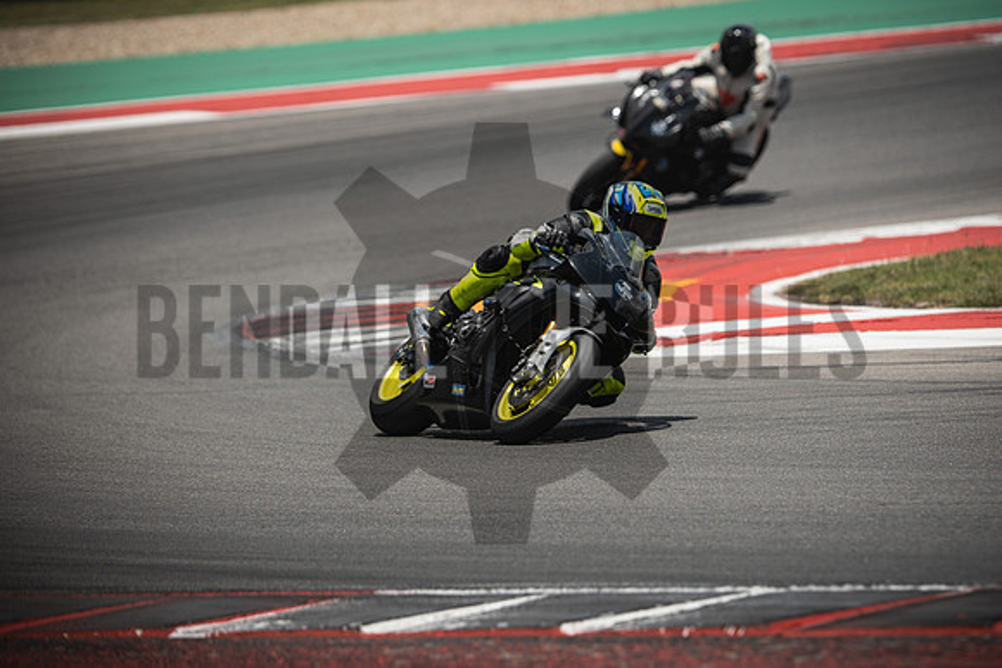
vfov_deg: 4.6
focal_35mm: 300
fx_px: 8352
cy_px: 334
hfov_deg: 6.9
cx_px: 501
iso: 125
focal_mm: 200
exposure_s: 1/2000
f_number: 2.8
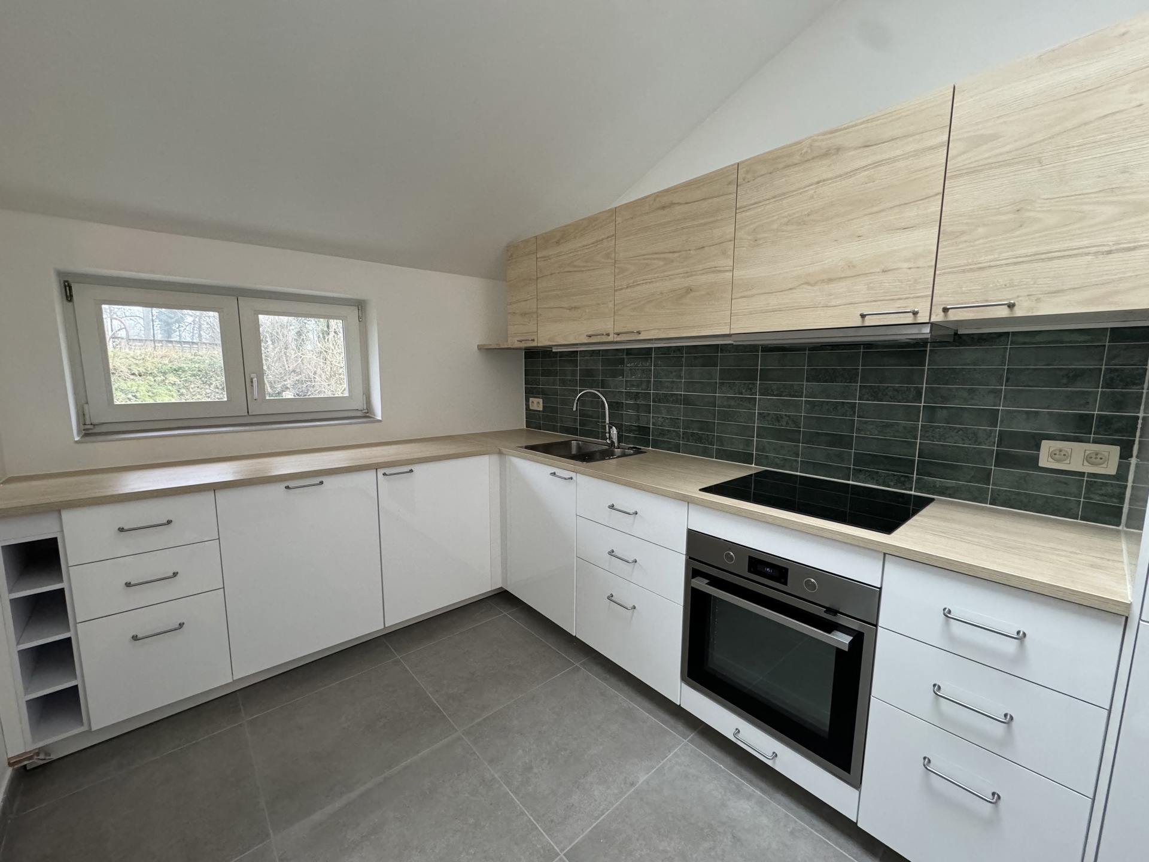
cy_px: 431
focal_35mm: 14
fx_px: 465
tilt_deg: -7.7
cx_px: 574
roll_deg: +0.3
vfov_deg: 85.7
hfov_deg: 102.1
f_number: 2.2
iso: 320
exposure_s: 1/62
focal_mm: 2.22
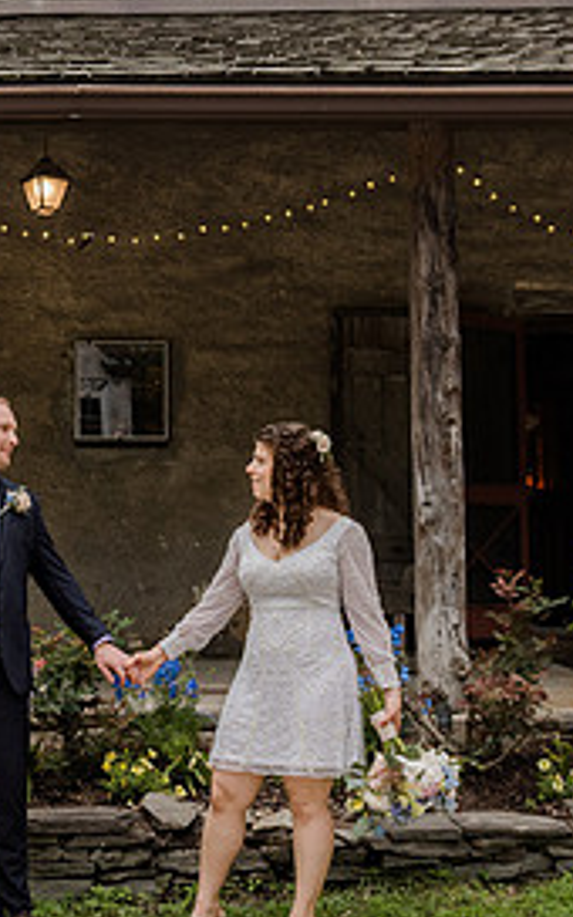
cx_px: 72
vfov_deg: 36.3
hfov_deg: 22.6
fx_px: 1399
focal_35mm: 56
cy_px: 433
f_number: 4
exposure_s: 1/320
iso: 800
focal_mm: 24
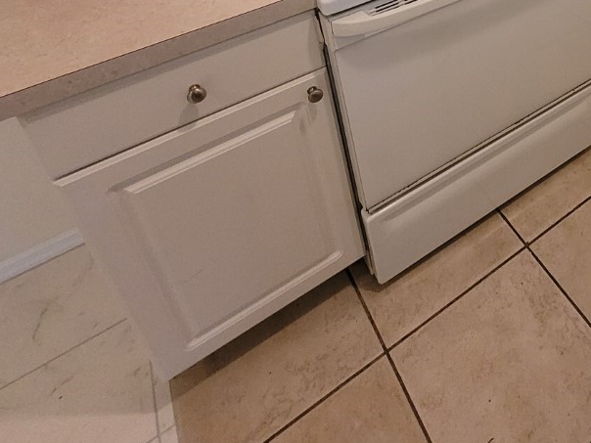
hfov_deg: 52.0
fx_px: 529
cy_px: -80
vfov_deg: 36.1
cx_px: 523
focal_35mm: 31
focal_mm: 1.74
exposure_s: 1/40
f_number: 2.2
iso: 400
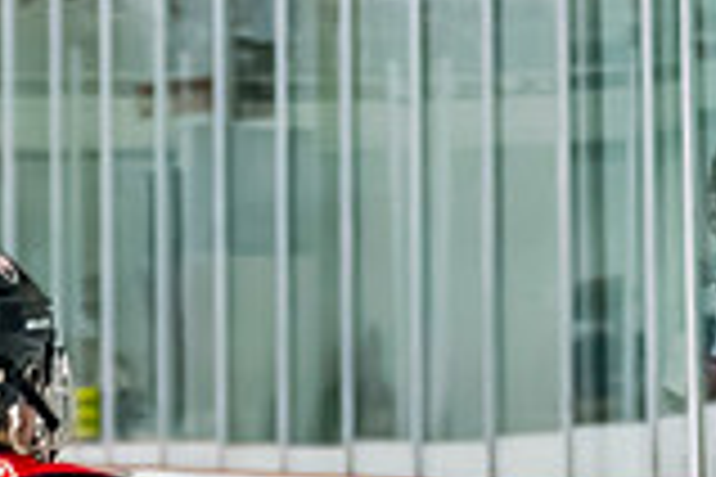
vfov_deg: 2.1
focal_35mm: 668
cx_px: 1004
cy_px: 655
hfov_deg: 3.1
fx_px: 13285
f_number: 2.8
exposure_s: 1/640
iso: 2500
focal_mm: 88
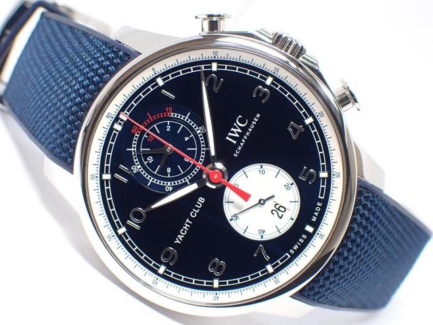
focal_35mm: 88
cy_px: 162
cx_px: 216
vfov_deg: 16.8
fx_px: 1101
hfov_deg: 22.3
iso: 250
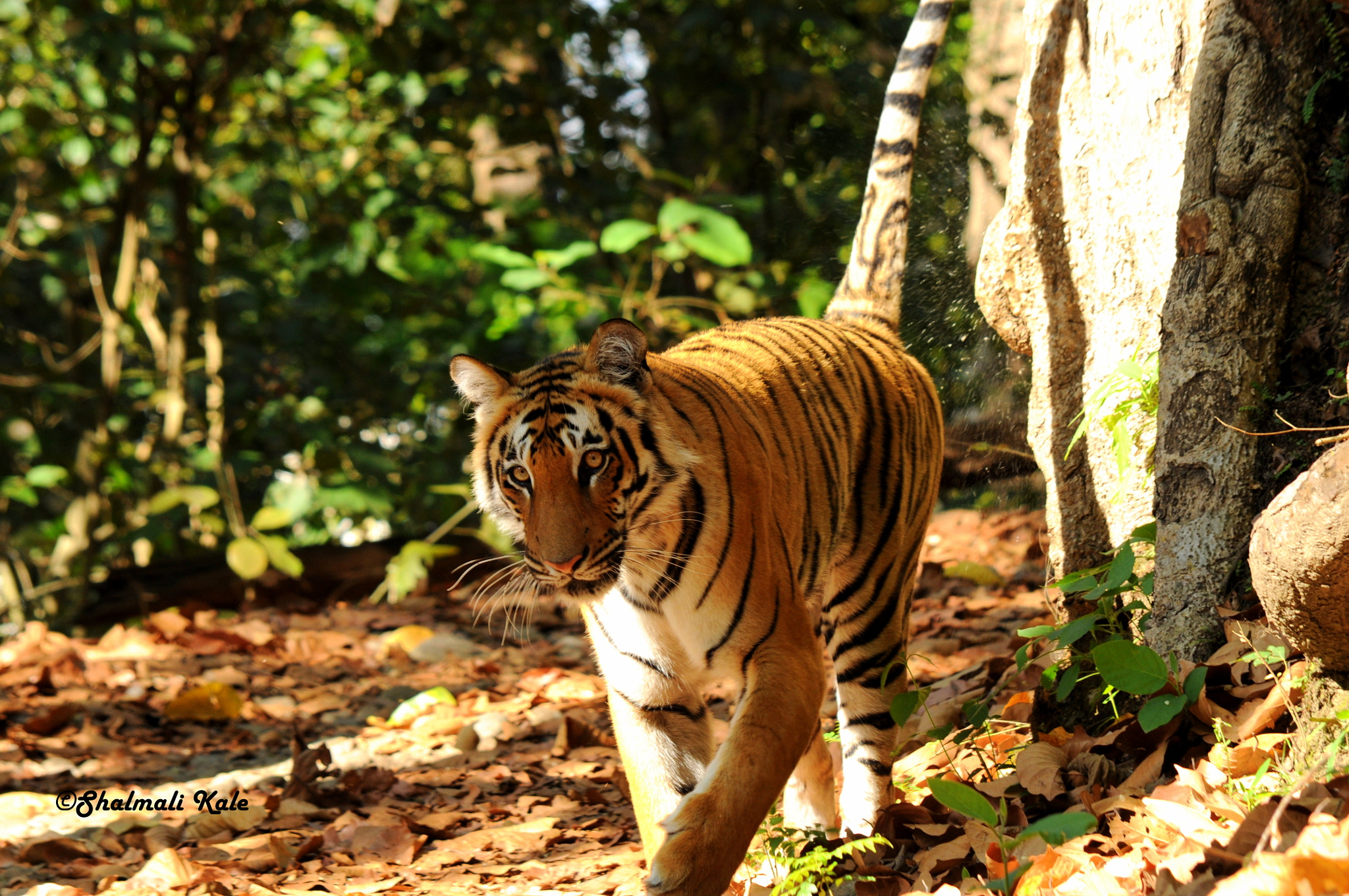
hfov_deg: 6.3
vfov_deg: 4.2
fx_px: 12350
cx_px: 674
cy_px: 448
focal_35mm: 330
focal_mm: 220
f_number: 10
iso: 320
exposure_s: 1/160
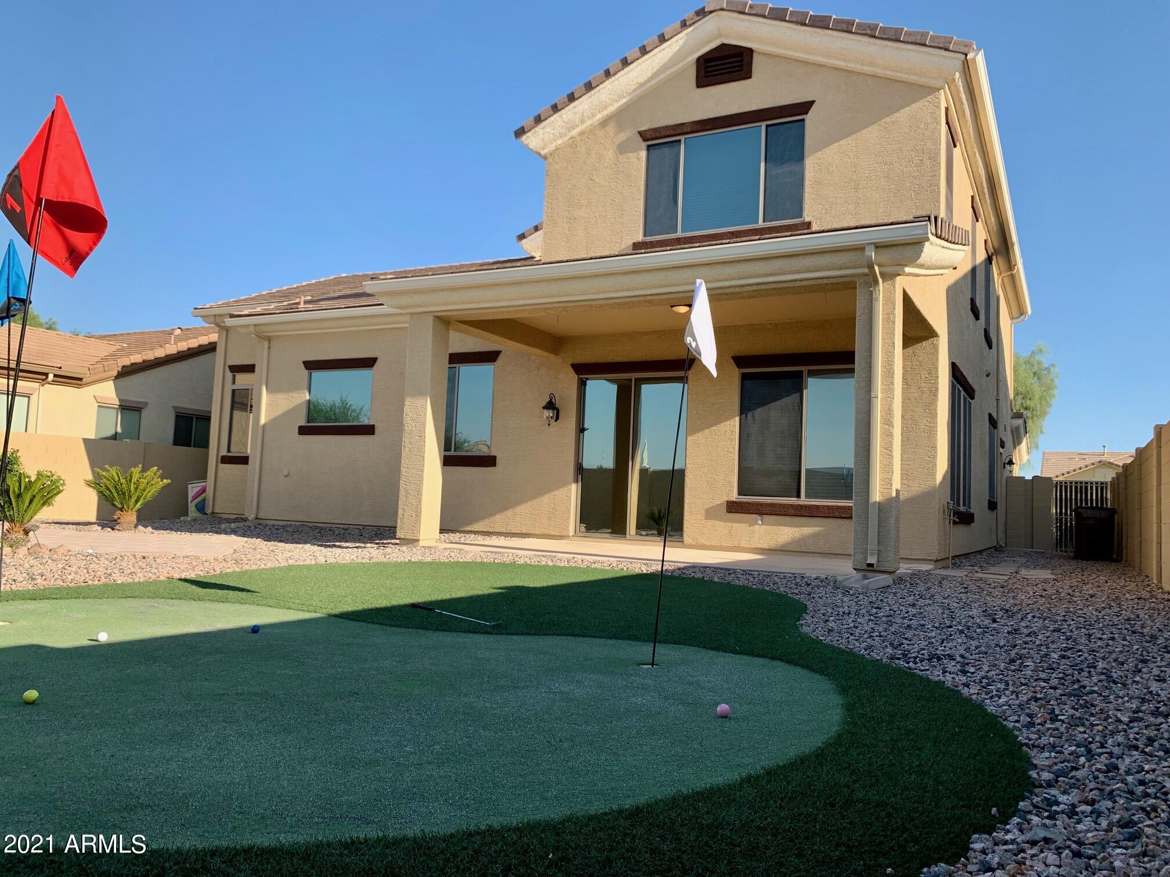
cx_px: 585
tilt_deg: +5.1
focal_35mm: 26
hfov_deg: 67.3
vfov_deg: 53.1
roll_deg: -2.6
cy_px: 438
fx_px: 879
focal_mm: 4.25
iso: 25
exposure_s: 1/1205
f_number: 1.8
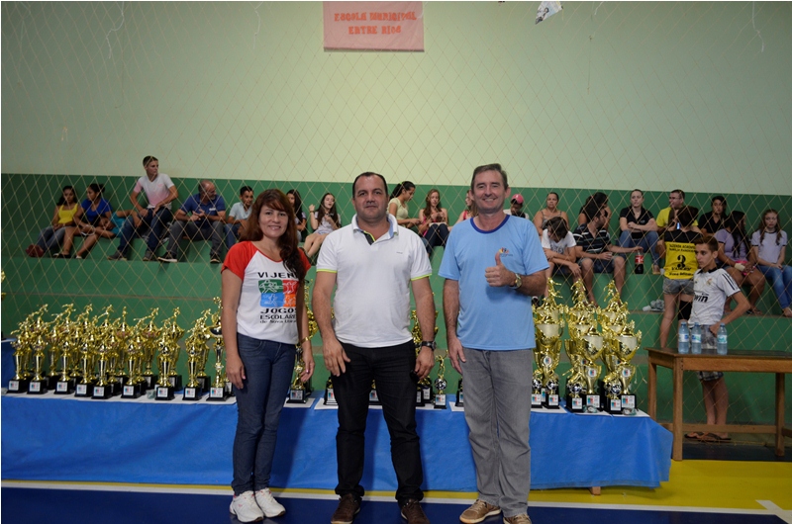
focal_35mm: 30
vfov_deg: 43.4
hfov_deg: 62.0
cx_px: 396
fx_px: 659
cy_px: 262
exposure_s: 1/60
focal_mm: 20
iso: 560
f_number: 4
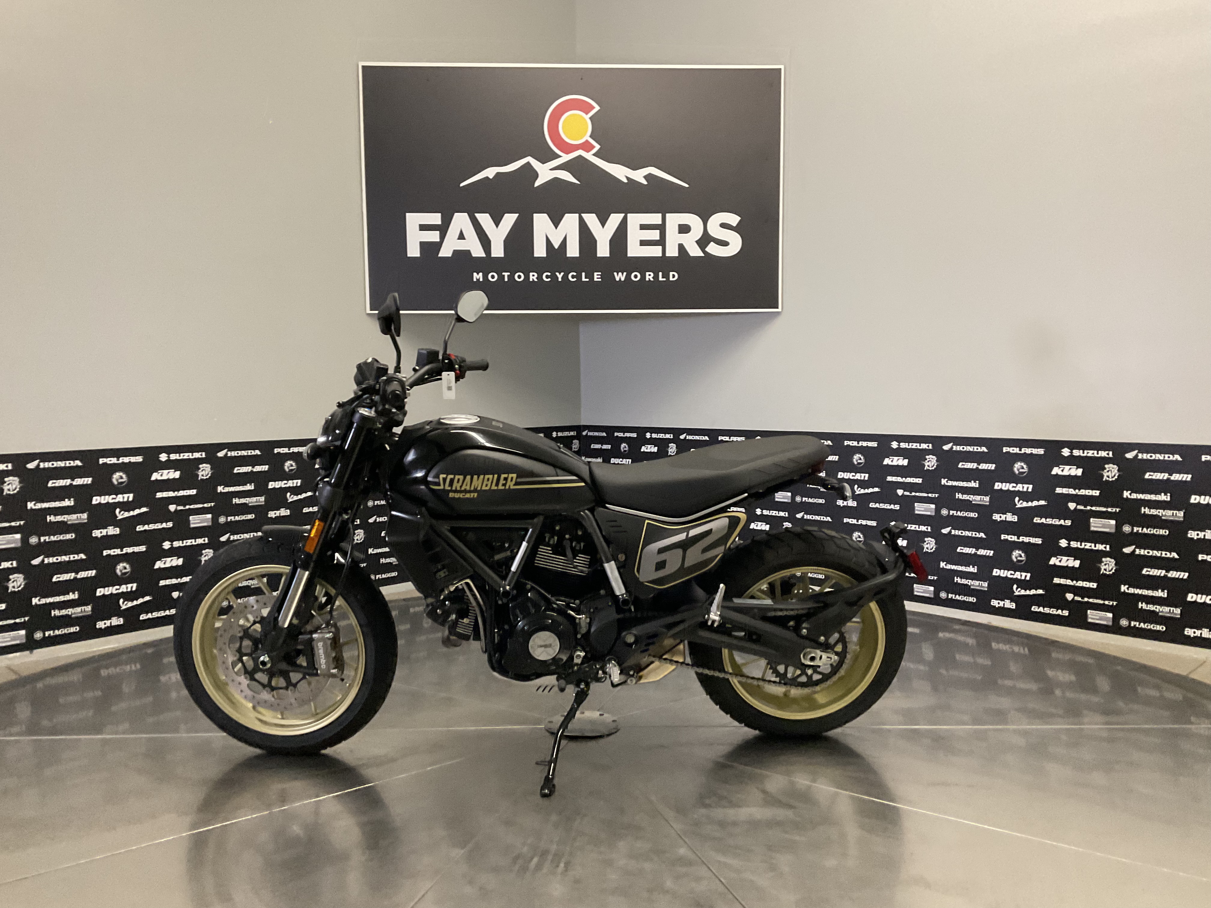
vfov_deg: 48.2
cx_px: 606
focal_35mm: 29
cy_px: 454
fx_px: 1015
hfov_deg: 61.7
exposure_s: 1/60
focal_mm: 3
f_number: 1.8
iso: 250
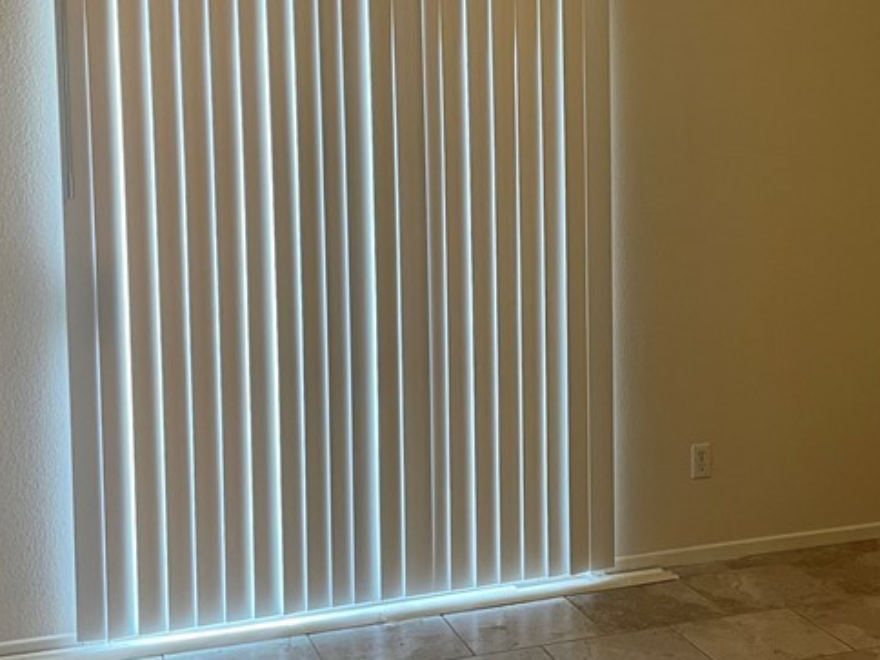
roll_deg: +0.1
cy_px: 260
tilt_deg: -4.2
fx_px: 1398
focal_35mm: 55
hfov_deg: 34.3
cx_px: 642
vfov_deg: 26.5
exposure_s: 1/60
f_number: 1.6
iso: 100
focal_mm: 4.2
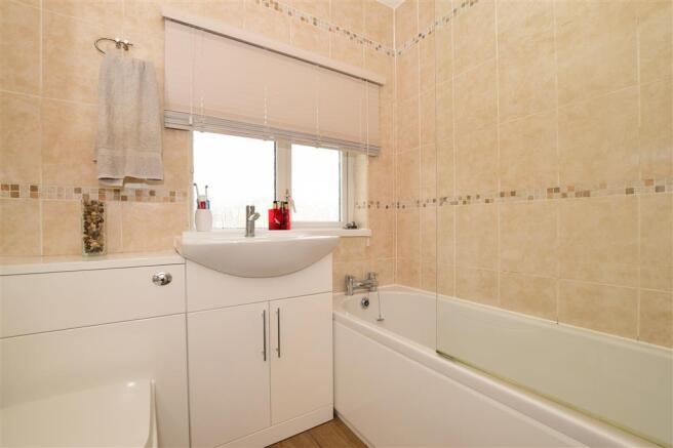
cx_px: 336
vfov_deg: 77.3
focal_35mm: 15
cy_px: 224
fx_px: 280
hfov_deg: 100.4
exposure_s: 1/200
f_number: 7.1
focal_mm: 10
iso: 400
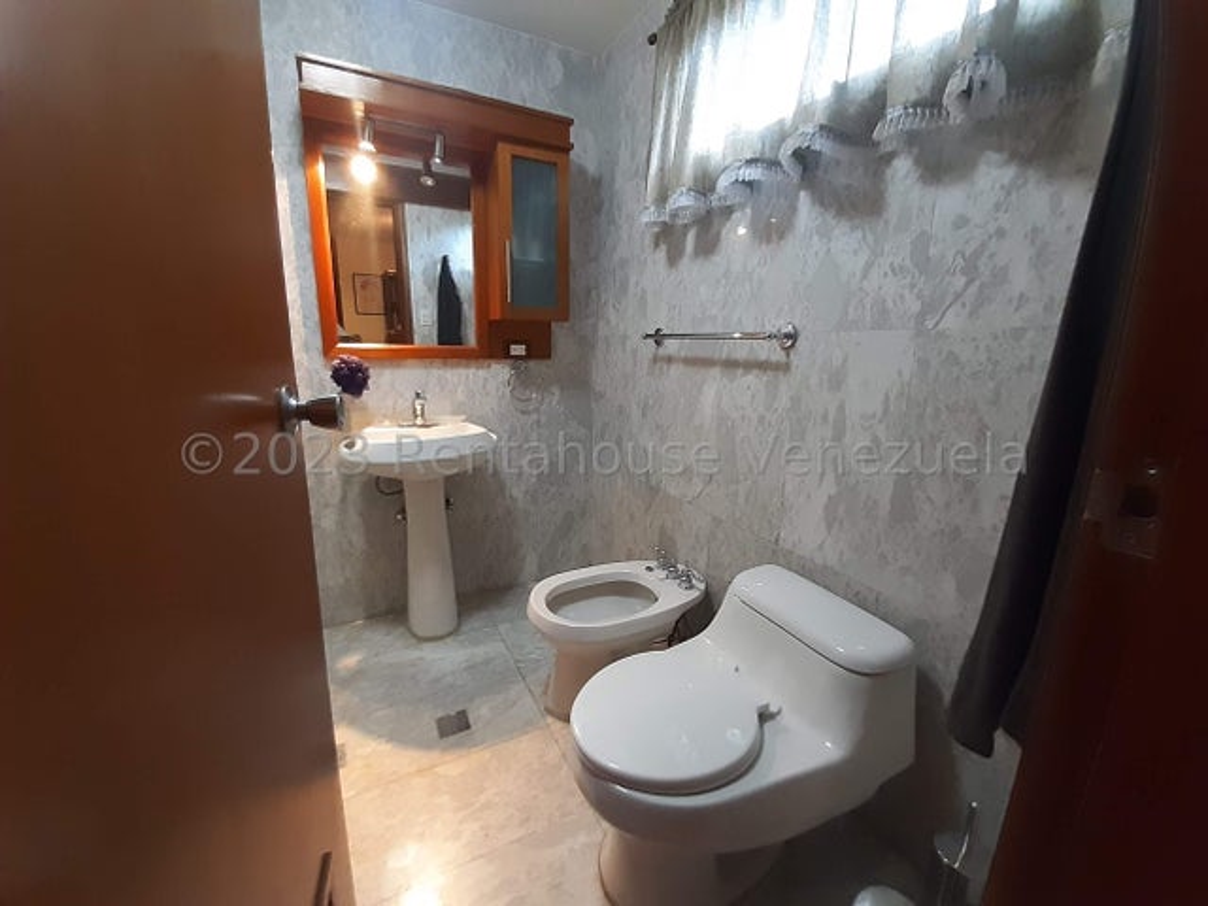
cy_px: 453
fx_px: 454
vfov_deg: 89.9
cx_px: 604
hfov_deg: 106.2
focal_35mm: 13
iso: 250
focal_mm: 1.13
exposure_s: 1/24
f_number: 2.2
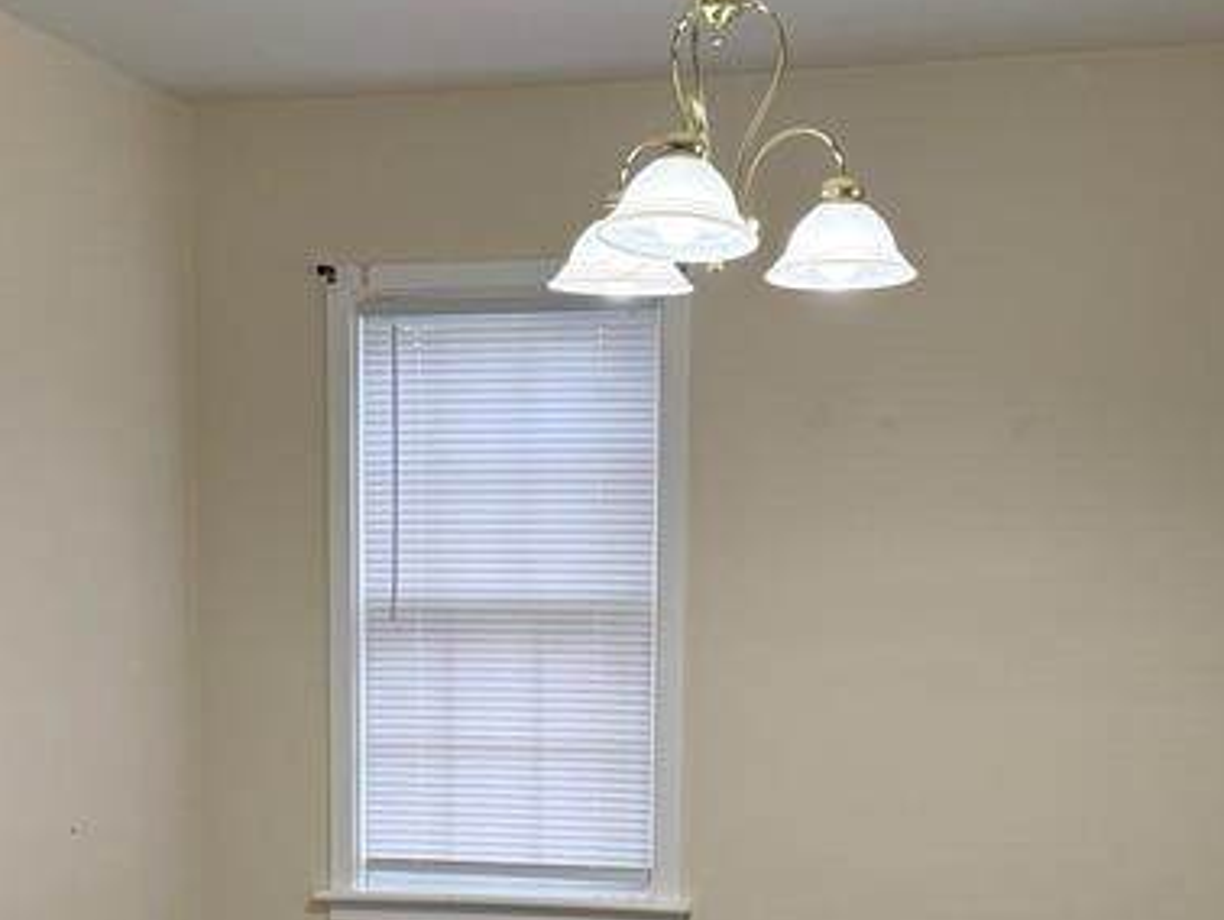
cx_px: 563
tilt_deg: -6.0
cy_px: 842
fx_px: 2300
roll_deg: +0.1
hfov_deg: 29.8
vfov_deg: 22.0
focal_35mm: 65
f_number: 1.78
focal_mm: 6.76
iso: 160
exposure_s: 1/143
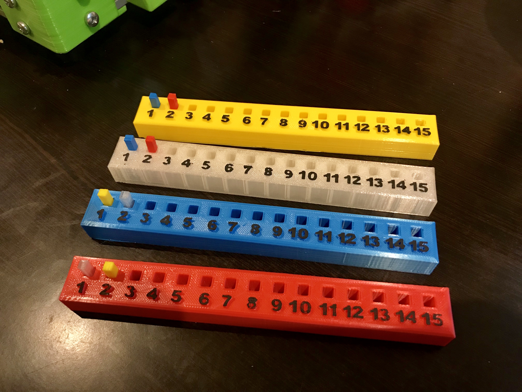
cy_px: 196
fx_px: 422
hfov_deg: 63.4
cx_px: 261
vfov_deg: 49.7
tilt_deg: -56.9
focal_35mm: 28
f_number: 1.8
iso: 64
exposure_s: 1/15
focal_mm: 3.99
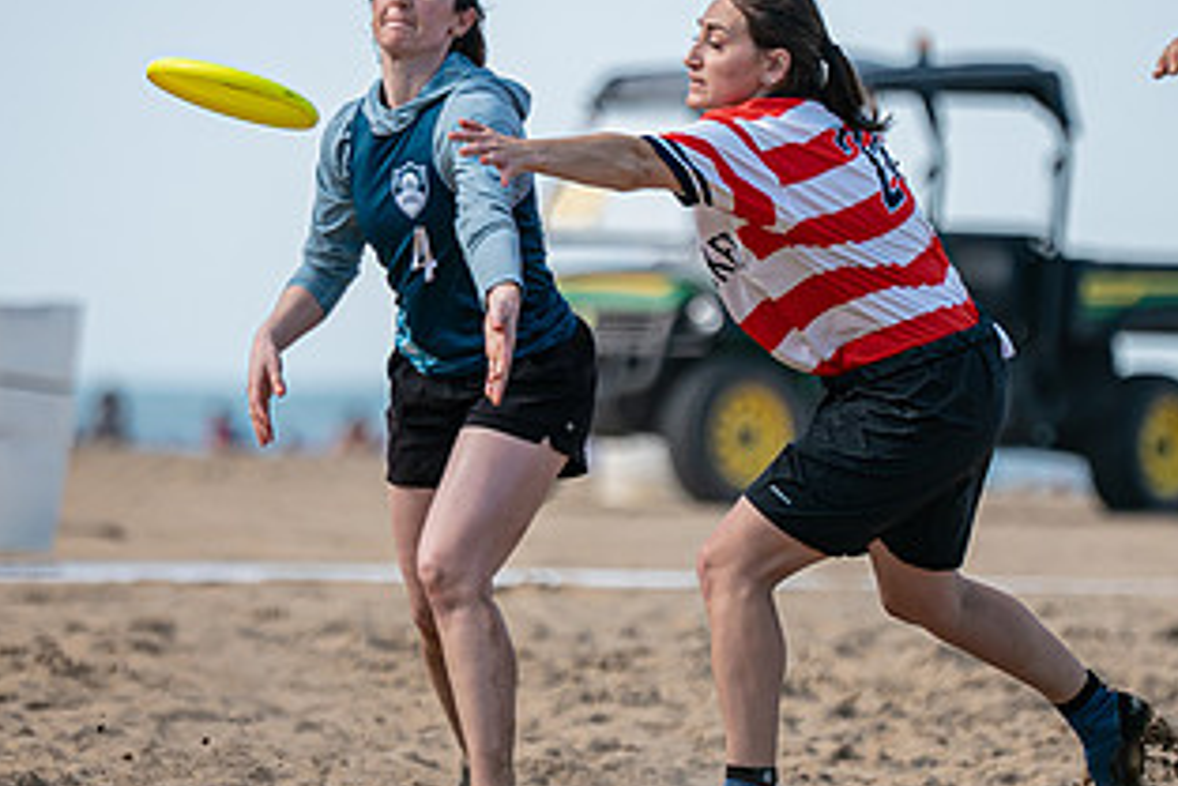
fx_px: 17415
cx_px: 597
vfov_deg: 2.6
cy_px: 363
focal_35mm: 532
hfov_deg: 3.9
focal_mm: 200
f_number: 2.8
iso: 160
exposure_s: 1/2000
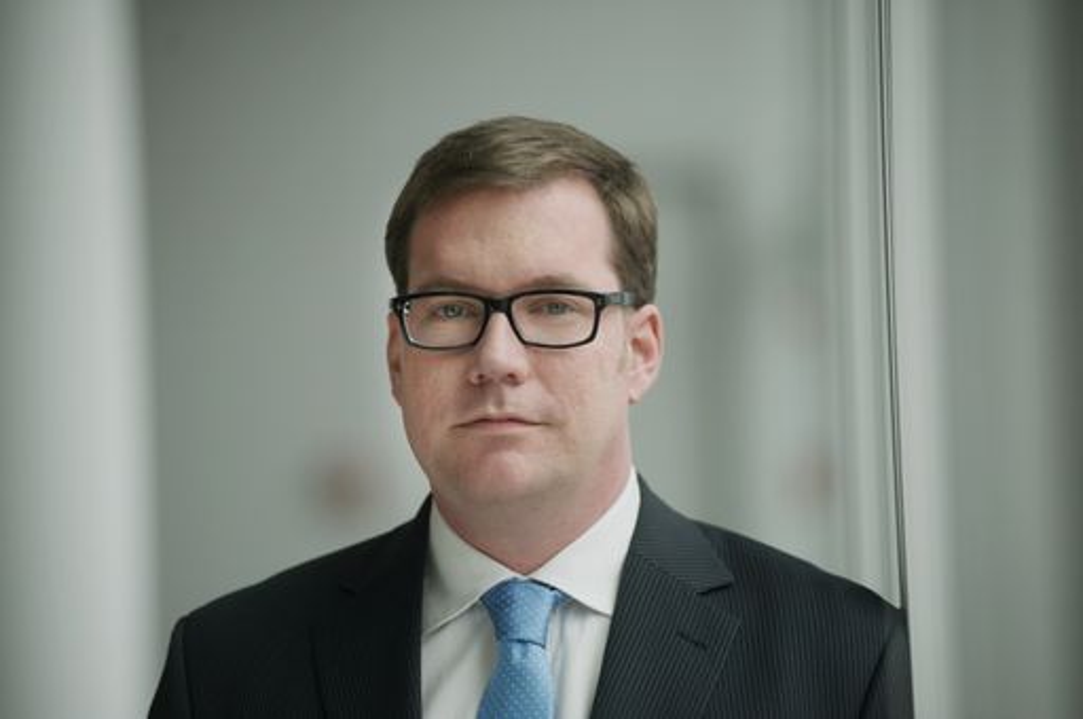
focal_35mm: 200
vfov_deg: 6.8
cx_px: 542
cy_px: 360
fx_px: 6009
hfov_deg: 10.3
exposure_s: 1/320
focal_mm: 200
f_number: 2.8
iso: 2500
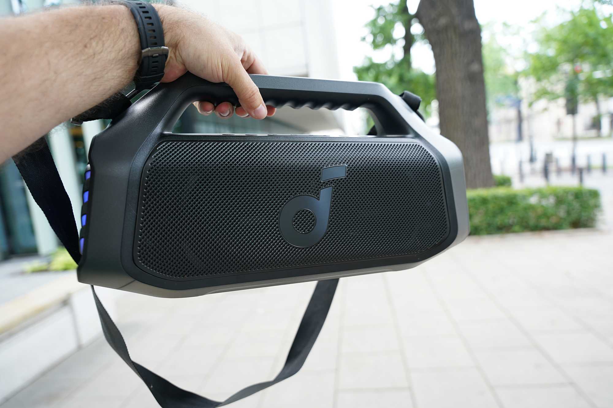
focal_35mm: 24
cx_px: 306
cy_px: 204
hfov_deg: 73.7
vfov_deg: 53.1
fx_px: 409
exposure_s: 1/30
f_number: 3.5
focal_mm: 24
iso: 200
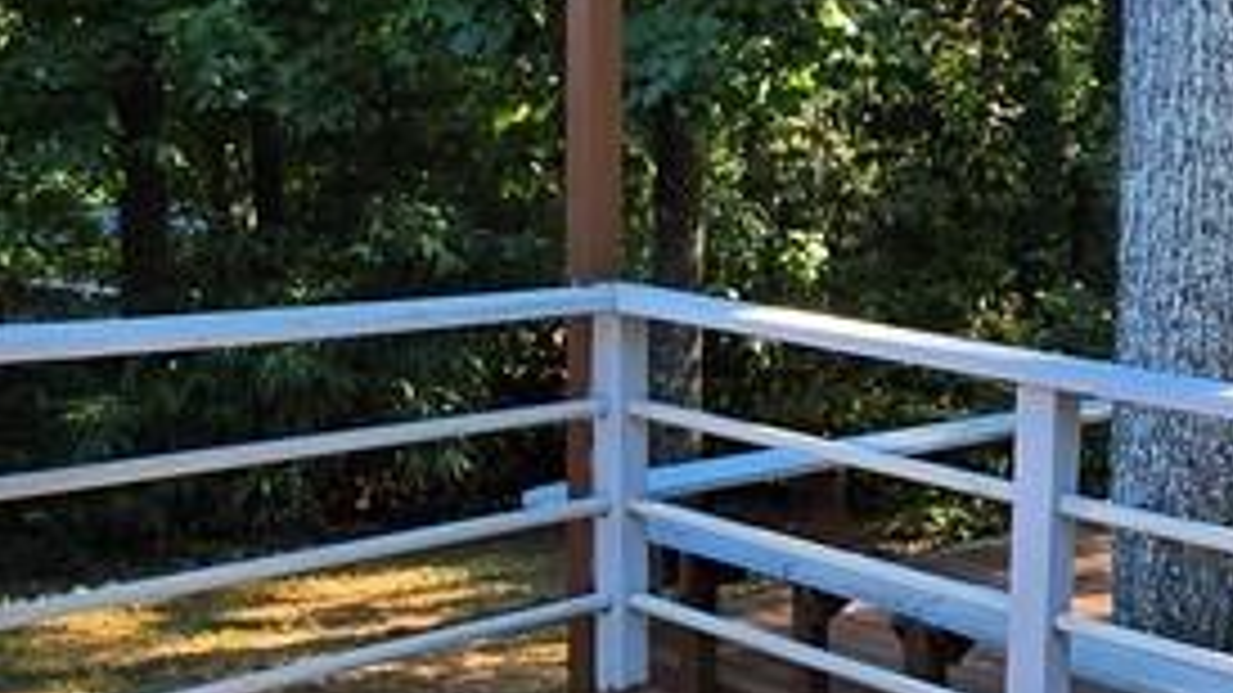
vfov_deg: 22.6
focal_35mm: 53
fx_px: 1732
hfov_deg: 37.6
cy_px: 378
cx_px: 1004
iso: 16
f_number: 1.9
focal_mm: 2.2
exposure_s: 1/120
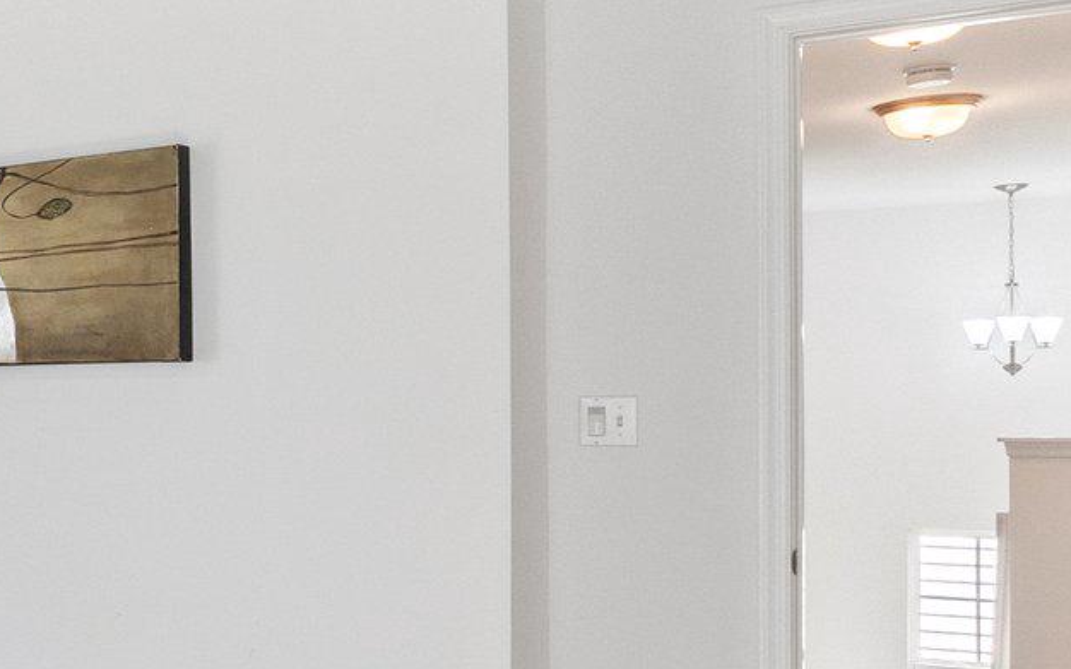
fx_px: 1459
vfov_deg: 25.7
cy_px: 442
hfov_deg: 32.1
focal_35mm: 50
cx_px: -269
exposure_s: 1/1.67
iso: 640
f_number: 8
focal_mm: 10
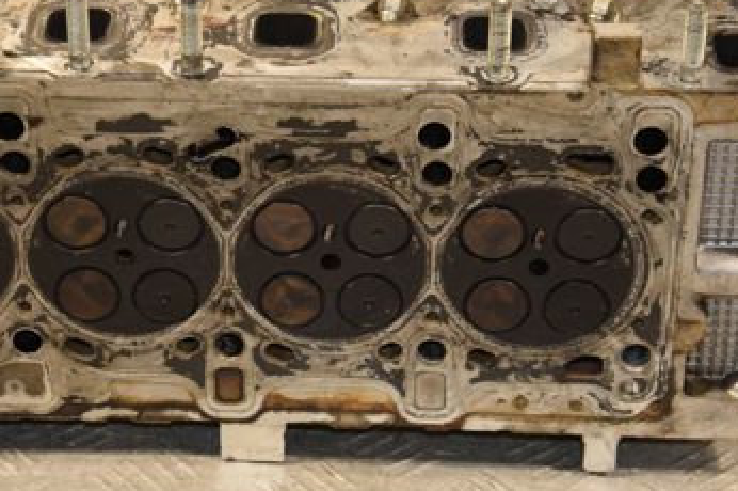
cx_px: 307
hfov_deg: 16.4
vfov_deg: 10.9
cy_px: 149
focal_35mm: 125
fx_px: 2558
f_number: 4.8
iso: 800
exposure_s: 1/160
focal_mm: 45
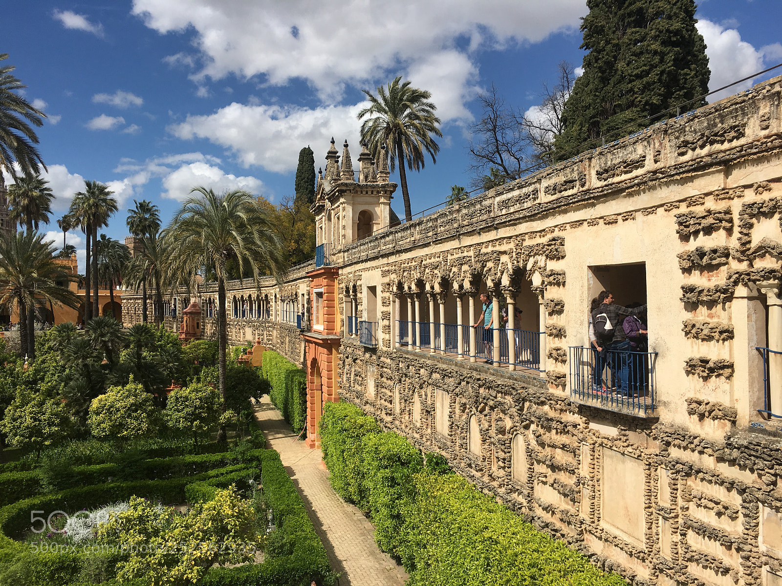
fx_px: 655
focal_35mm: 29
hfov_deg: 61.7
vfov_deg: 48.2
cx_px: 391
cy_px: 293
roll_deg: -0.2
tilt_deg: +3.5
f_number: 2.2
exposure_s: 1/2959
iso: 25
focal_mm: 4.15
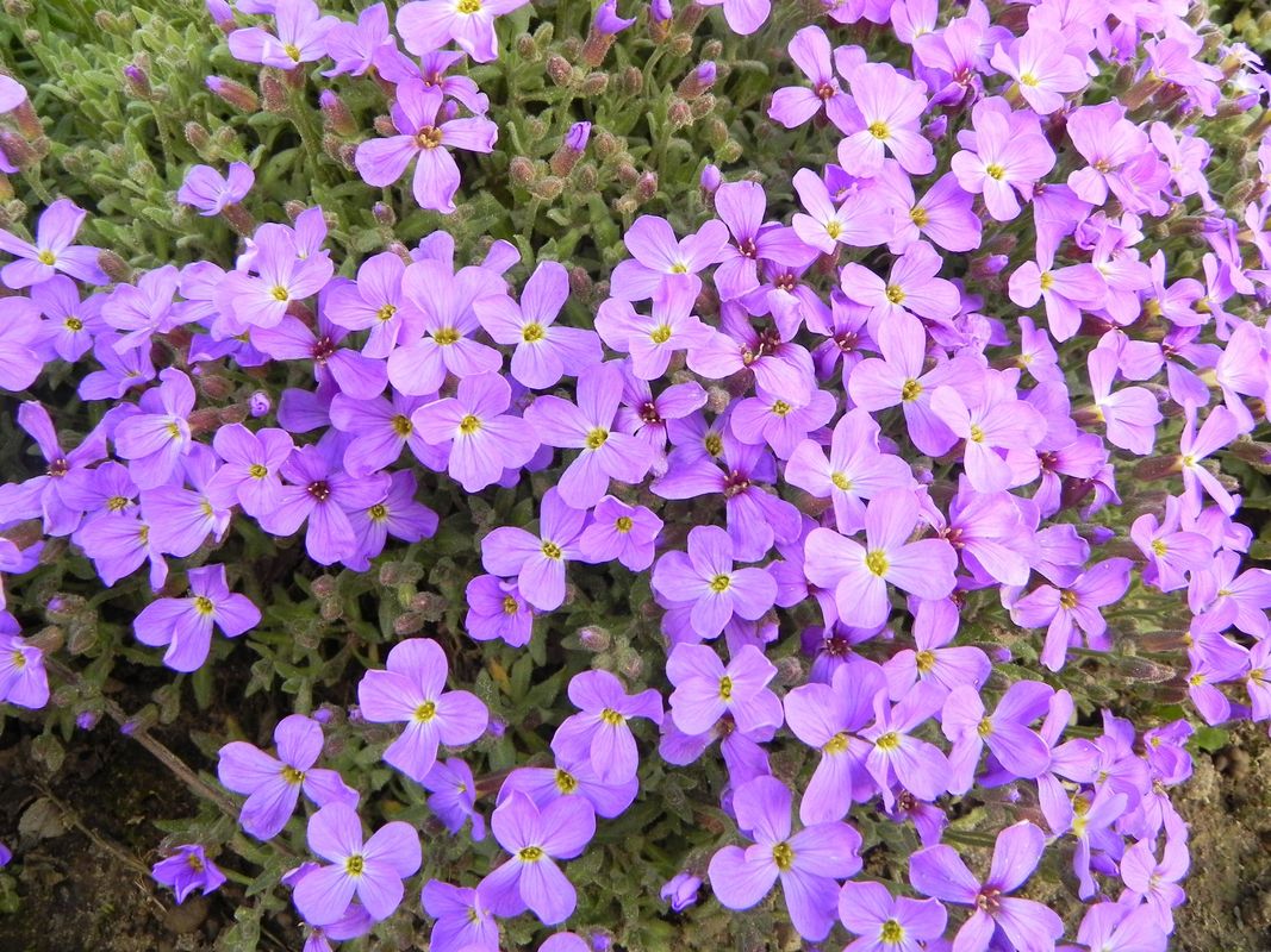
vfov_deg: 53.1
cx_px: 636
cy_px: 476
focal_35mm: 26
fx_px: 955
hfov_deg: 67.3
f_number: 4.5
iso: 200
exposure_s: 1/150
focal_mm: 4.6
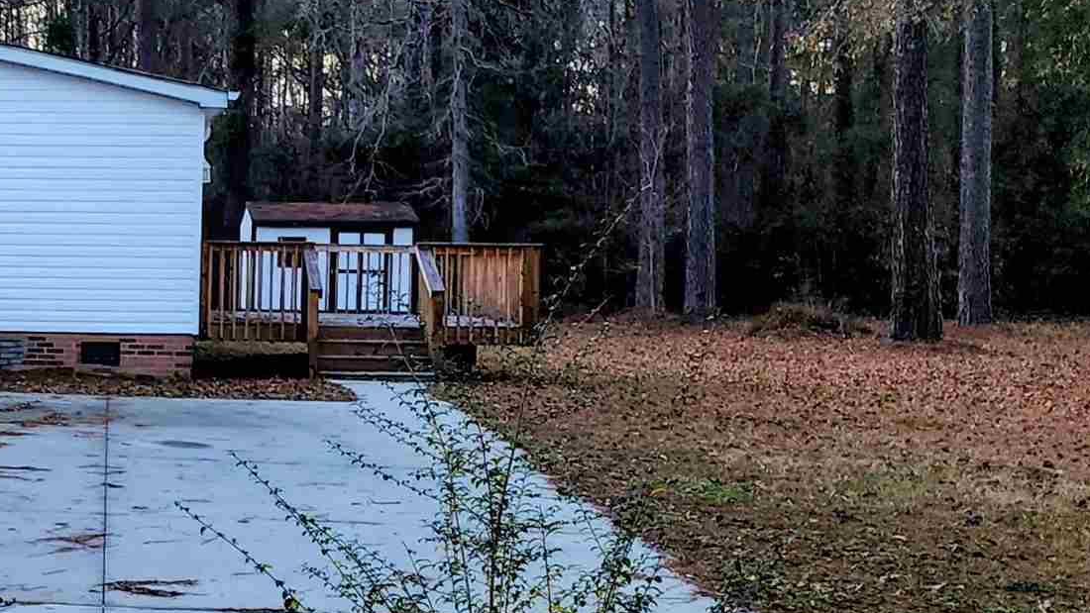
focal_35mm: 70
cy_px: 322
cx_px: -119
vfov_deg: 17.2
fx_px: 2023
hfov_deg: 27.5
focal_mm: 6.4
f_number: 1.8
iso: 16
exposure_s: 1/50
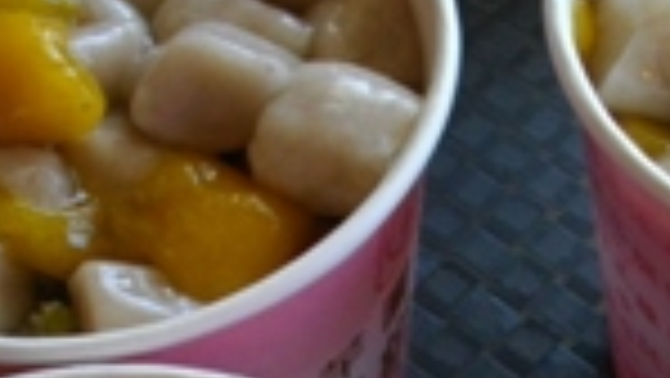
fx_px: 2080
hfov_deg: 18.2
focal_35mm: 117
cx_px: 508
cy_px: 533
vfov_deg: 10.1
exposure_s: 1/100
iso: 132
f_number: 2.9
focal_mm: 5.7
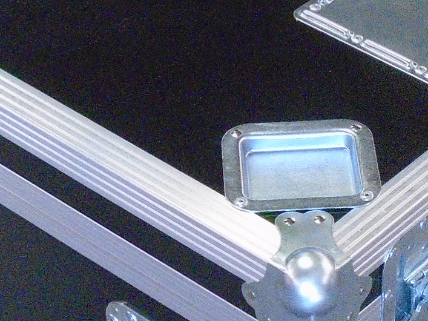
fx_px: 1632
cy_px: 222
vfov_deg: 11.2
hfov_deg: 14.7
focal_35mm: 132
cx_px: 412
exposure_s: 1/100
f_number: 3.8
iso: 800
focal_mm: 6.4
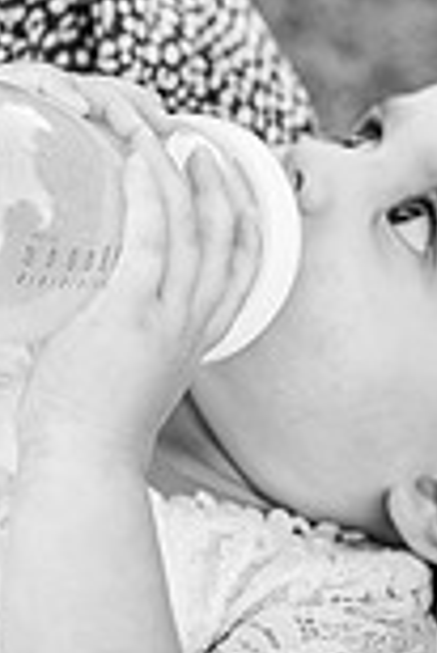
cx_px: 68
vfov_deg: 19.3
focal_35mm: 102
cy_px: -42
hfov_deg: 13.4
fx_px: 1853
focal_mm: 35
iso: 800
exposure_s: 1/125
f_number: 4.5
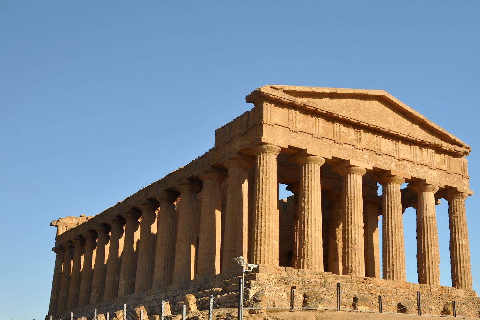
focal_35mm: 46
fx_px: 613
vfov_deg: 29.1
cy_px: 198
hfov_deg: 42.4
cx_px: 300
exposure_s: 1/125
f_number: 11
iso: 320
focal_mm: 24
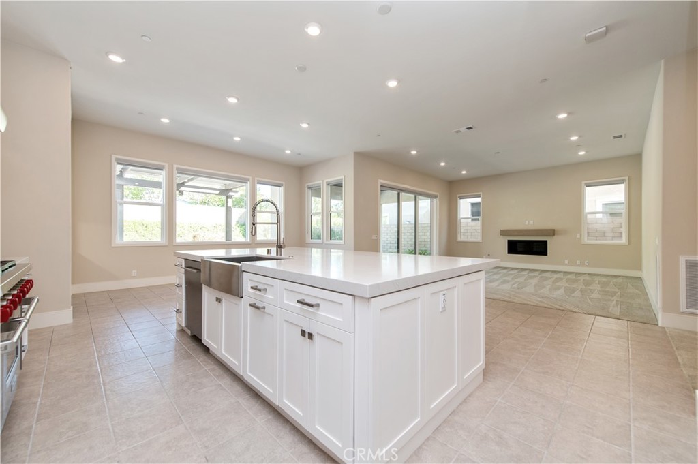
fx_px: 271
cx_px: 349
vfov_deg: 81.1
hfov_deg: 104.3
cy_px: 232
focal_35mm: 14
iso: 200
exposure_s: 1/80
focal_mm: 14
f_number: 4.5
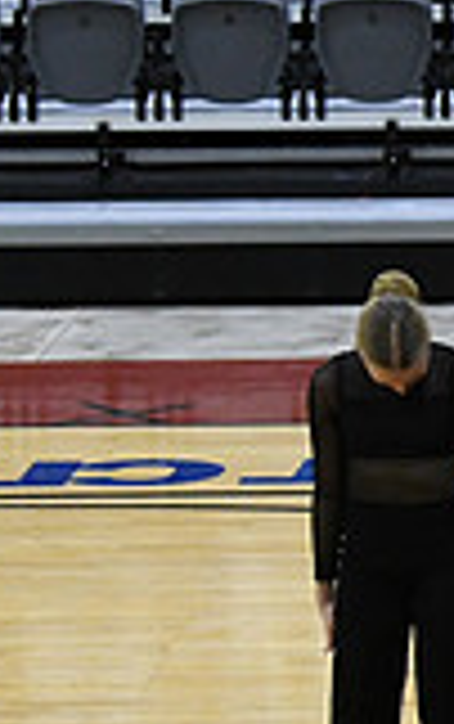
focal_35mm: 386
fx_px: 7621
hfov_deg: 3.3
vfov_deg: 5.4
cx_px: 1272
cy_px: 627
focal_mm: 70
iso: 5000
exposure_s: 1/500
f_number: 4
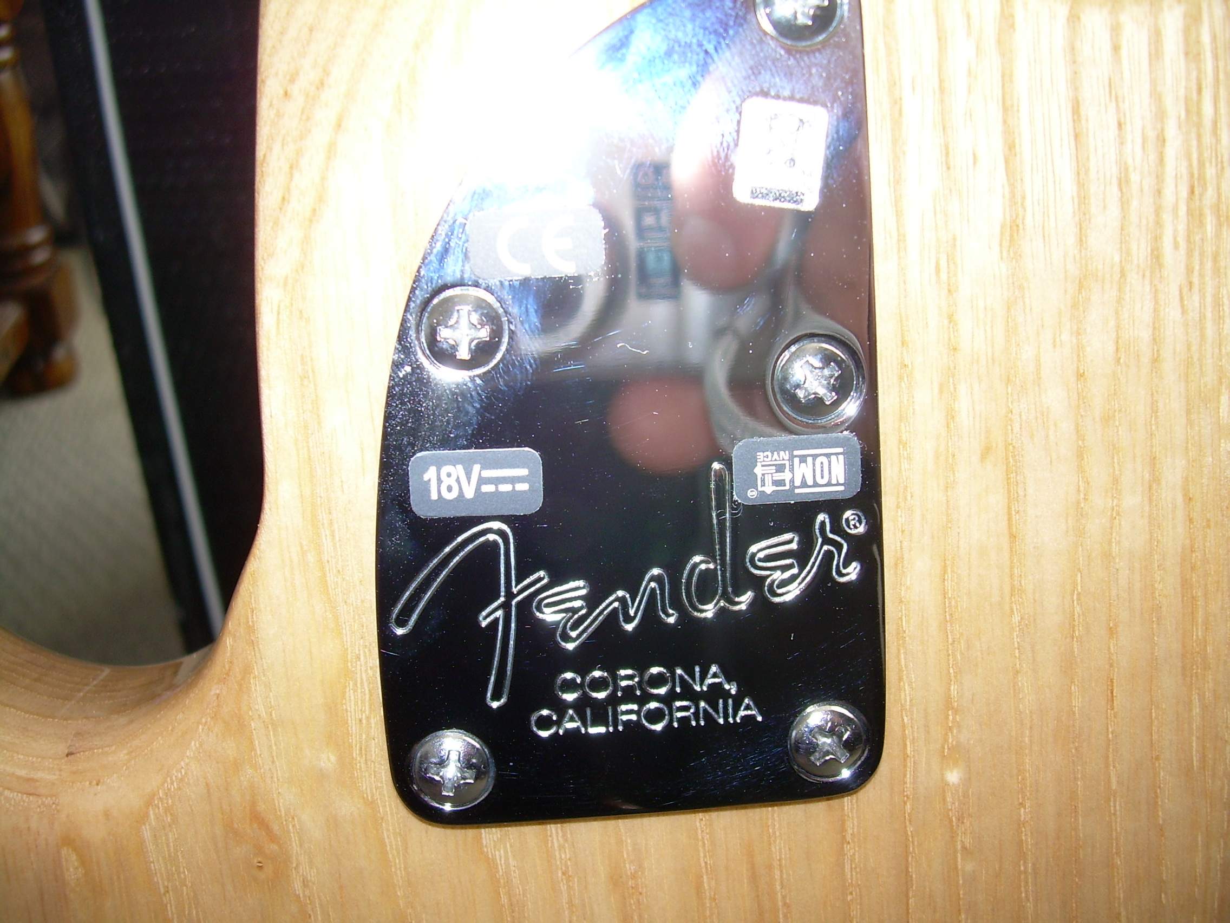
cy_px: 462
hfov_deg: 49.0
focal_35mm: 38
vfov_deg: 37.7
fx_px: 1350
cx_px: 615
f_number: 2.8
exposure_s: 1/60
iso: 50
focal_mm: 6.3
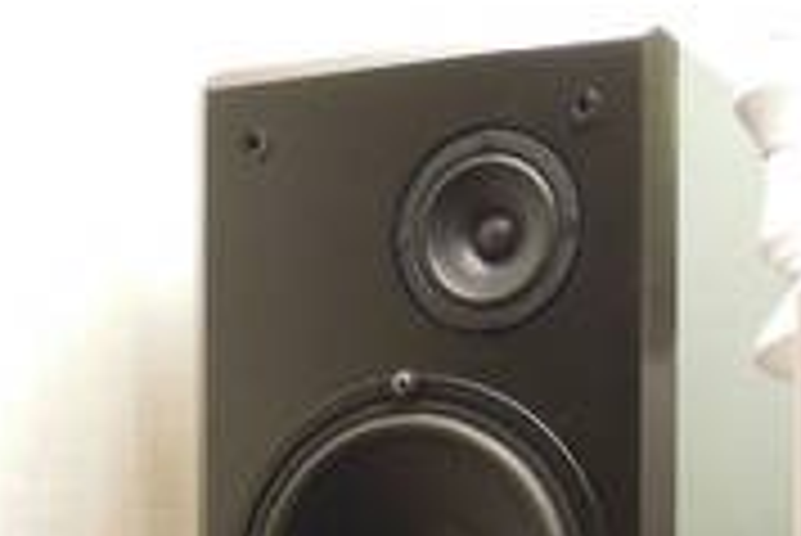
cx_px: 508
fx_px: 2338
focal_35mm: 105
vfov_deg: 12.3
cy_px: 869
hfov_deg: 19.4
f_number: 2.8
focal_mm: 8.1
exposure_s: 1/4
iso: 800
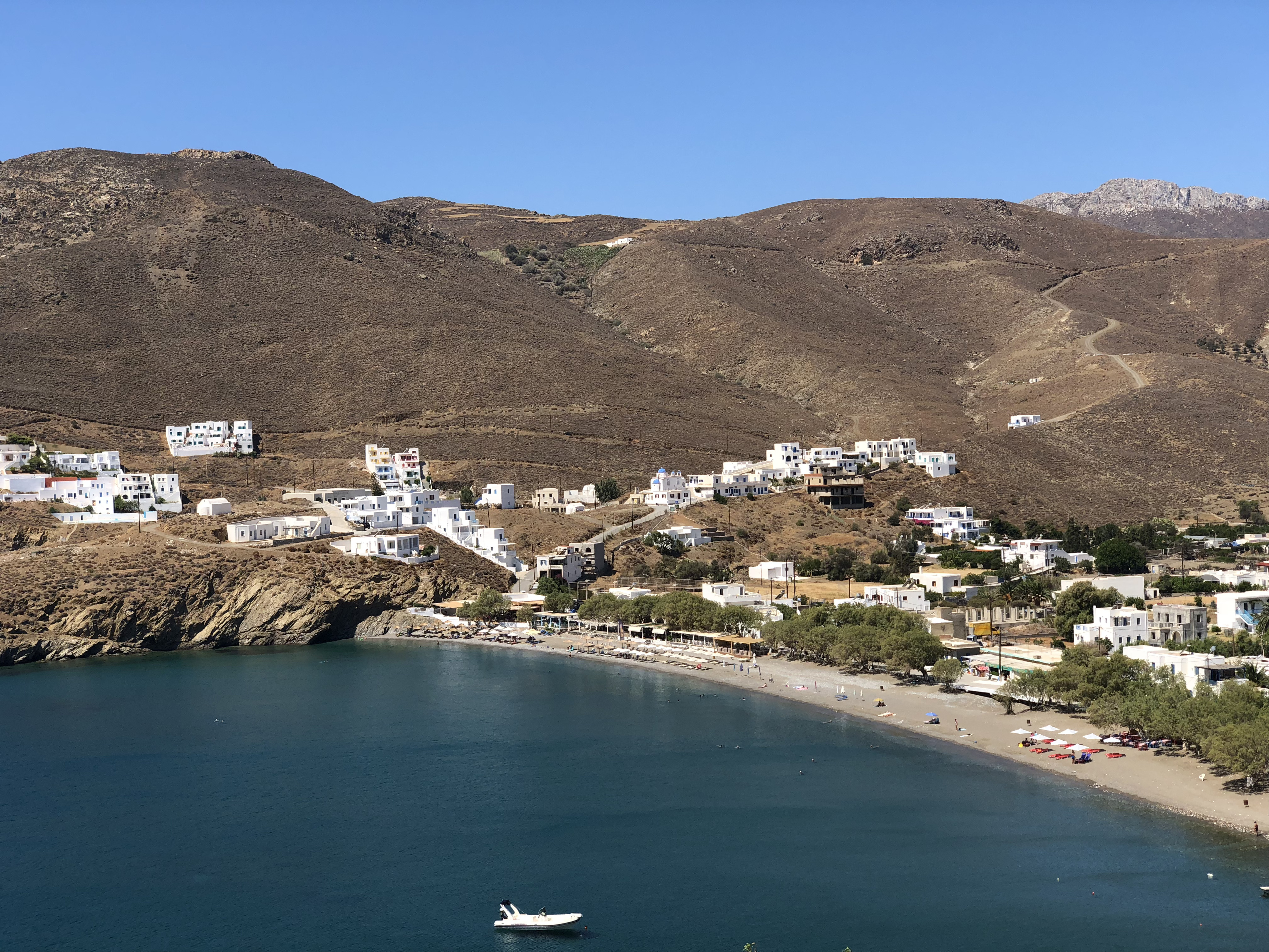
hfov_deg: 36.8
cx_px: 634
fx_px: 1906
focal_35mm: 52
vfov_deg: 28.0
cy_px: 476
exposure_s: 1/1066
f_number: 2.4
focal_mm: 6
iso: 16
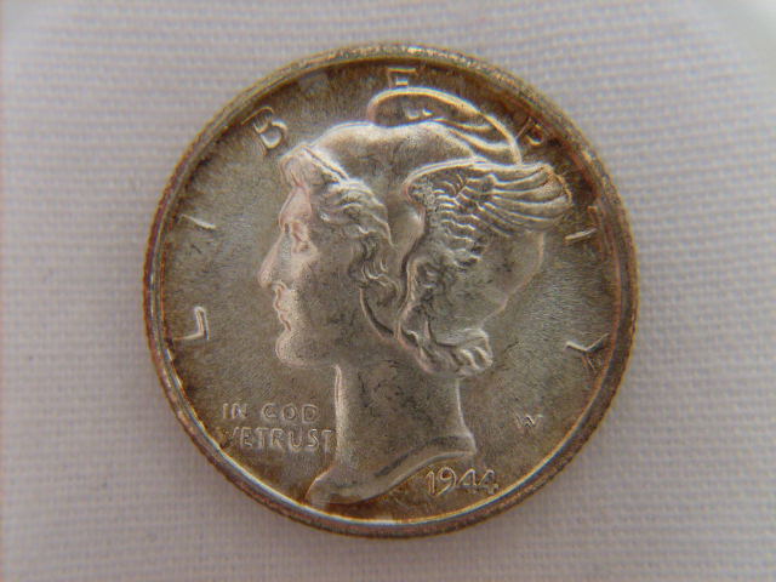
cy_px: 291
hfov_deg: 52.6
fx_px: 785
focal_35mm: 35
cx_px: 388
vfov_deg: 40.7
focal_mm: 5.8
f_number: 2.8
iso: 180
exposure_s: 1
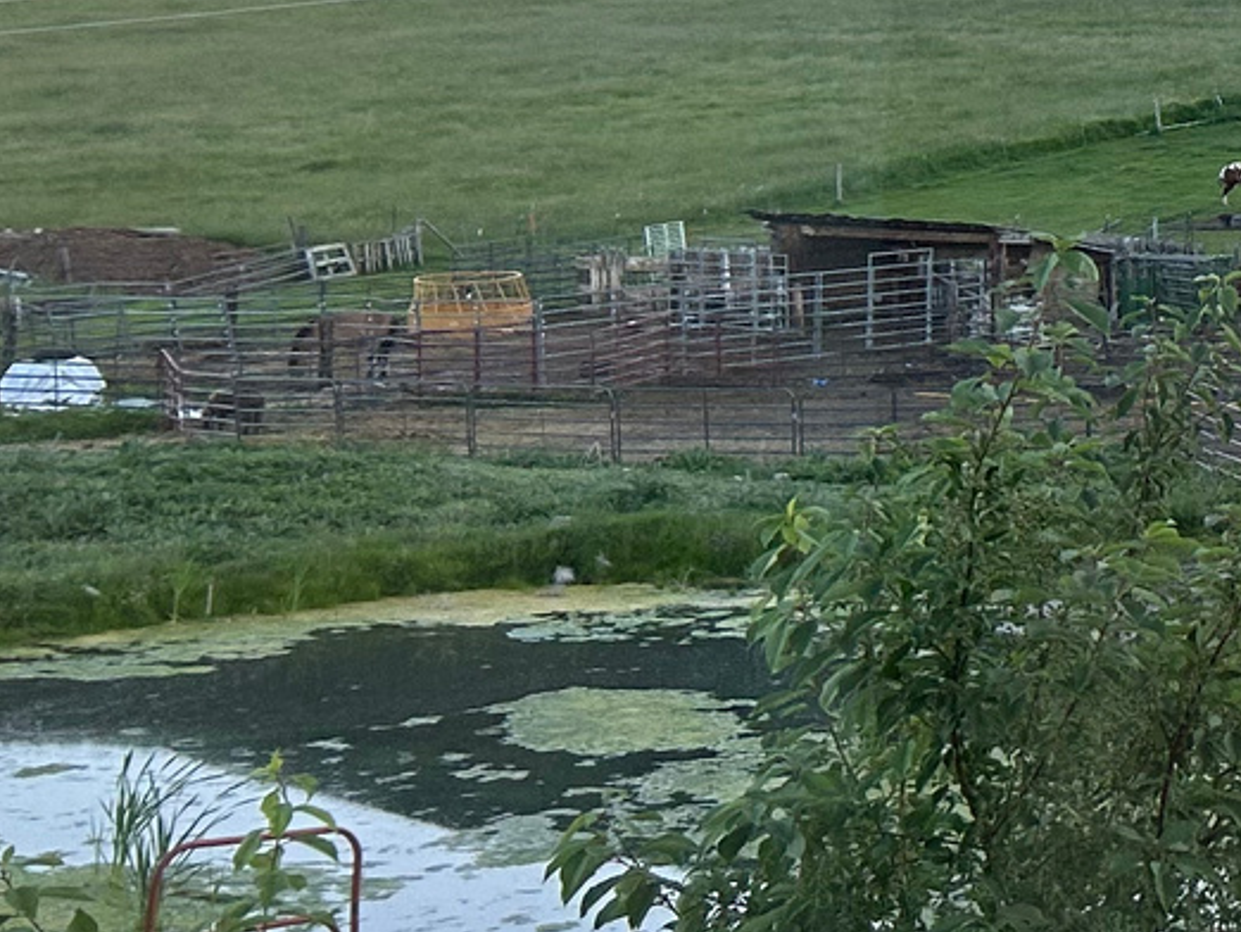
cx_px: 2389
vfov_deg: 14.3
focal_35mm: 102
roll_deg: -1.4
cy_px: -38
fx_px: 3658
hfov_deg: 15.7
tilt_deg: +2.5
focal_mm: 5.7
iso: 50
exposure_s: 1/687
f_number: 1.5
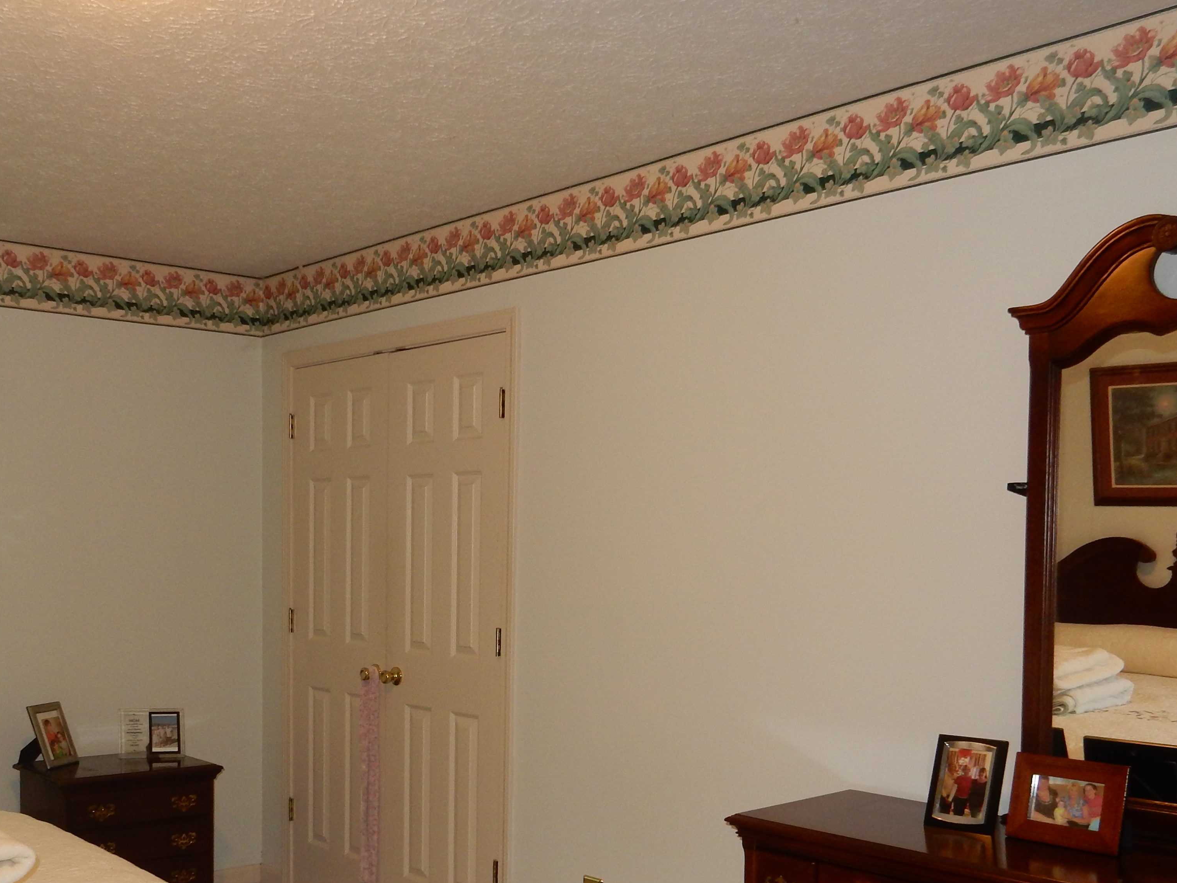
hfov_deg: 48.4
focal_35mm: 38
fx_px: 1292
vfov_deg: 36.9
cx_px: 418
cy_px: 651
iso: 200
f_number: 3.7
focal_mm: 4.5
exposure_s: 1/30
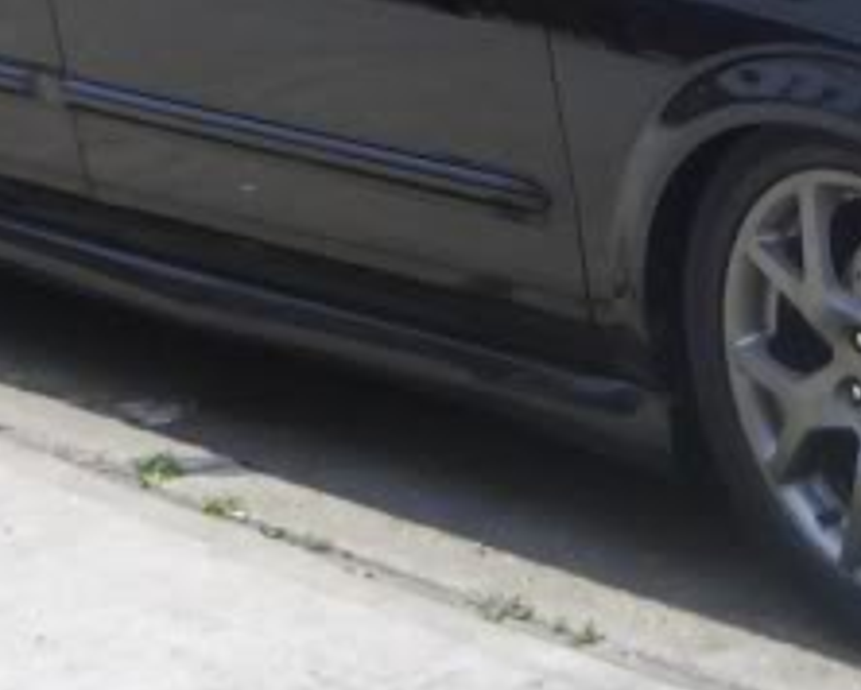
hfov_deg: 11.2
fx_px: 4387
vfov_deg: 9.0
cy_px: 159
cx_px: 698
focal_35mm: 172
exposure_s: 1/320
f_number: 5
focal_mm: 8.2
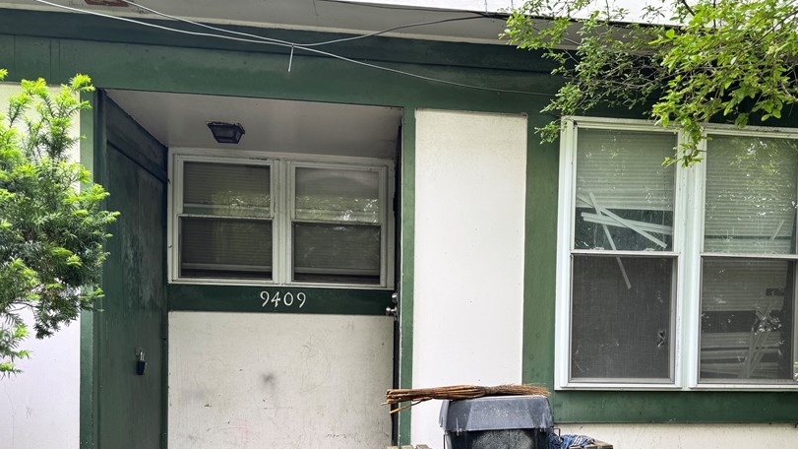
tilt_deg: -1.2
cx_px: 473
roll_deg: -0.6
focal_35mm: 33
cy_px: 346
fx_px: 698
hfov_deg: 59.1
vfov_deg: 34.7
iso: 64
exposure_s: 1/121
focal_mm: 6.76
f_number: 1.78
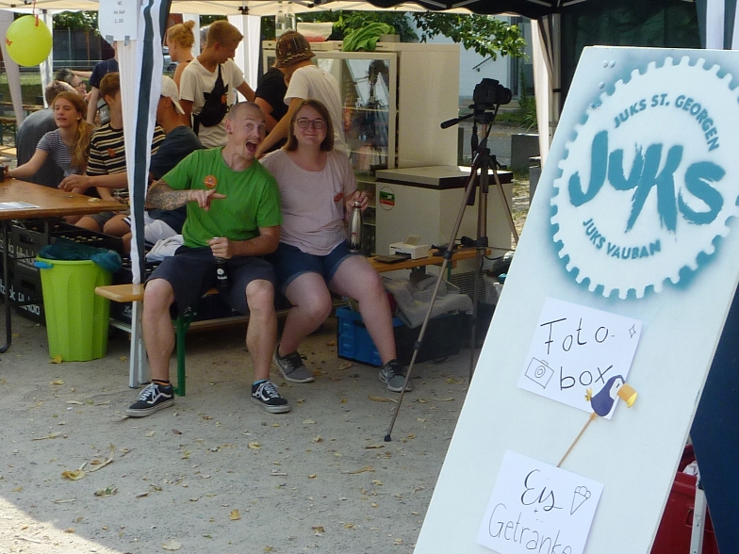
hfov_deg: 38.9
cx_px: 327
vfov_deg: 29.6
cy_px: 205
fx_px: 1046
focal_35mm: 49
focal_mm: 4.4
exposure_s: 1/400
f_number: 4
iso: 80
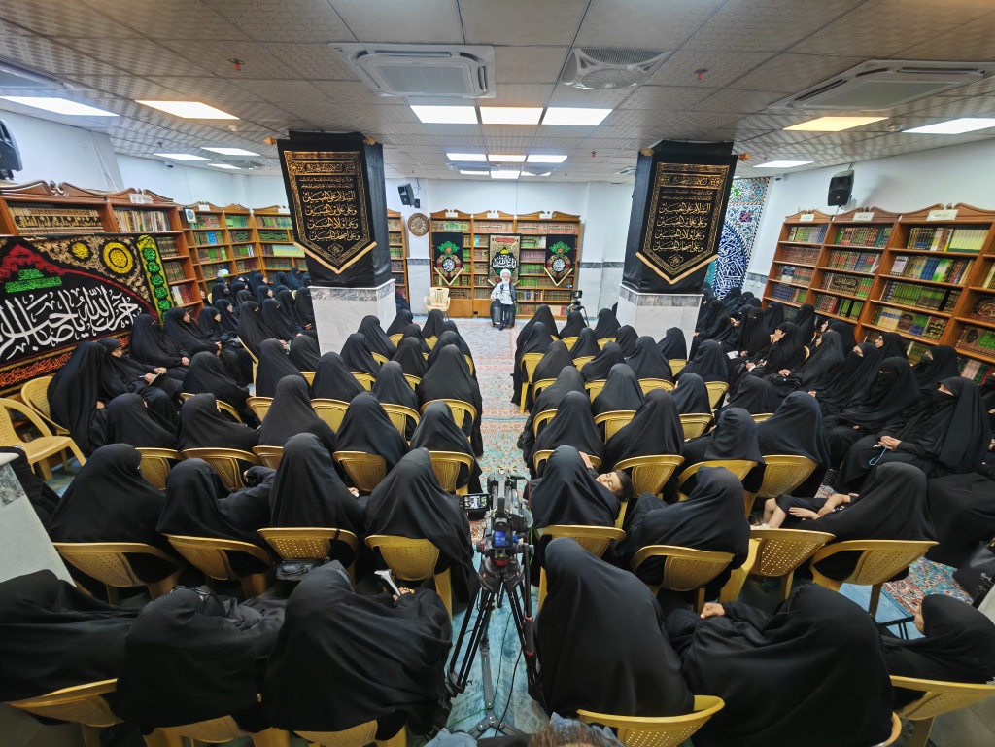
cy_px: 374
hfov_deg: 106.2
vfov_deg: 89.9
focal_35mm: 13
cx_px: 498
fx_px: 374
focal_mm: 2.16
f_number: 2.2
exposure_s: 1/50
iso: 354
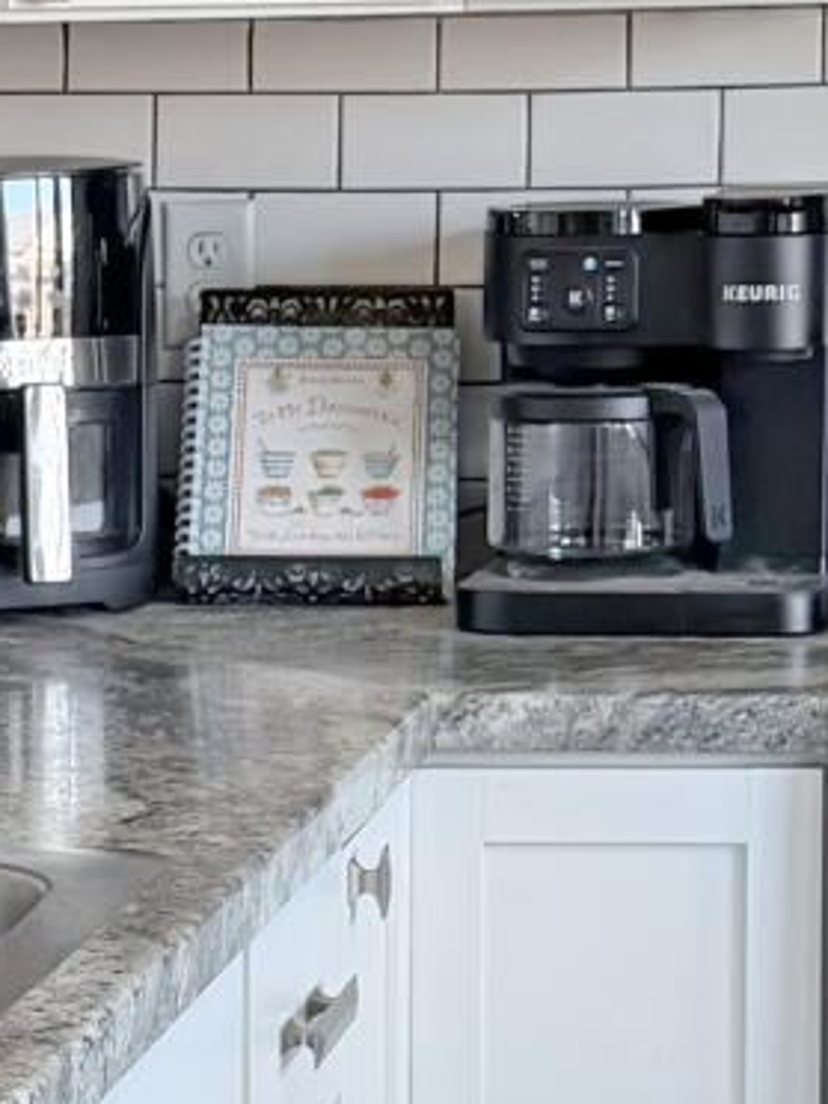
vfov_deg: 15.0
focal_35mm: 129
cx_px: -211
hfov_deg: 11.2
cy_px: 1140
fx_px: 4114
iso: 200
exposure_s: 1/120
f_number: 1.78
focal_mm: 6.76
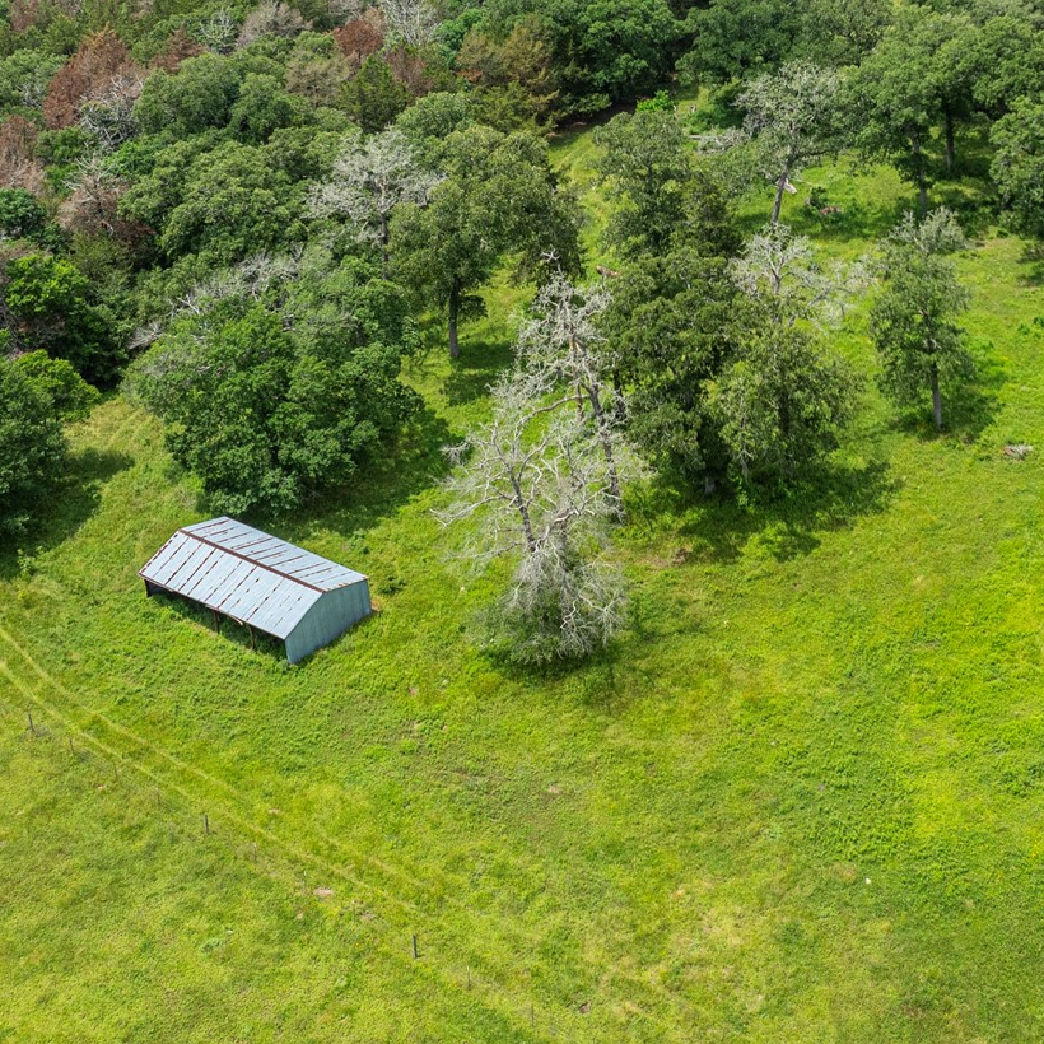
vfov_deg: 31.2
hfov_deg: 31.4
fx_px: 1808
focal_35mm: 53
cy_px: 172
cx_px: 828
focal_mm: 12.29
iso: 100
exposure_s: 1/1250
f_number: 2.8
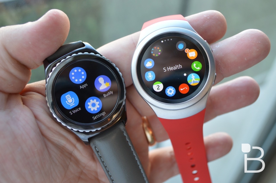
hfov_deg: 49.6
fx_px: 299
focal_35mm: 39
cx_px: 138
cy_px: 92
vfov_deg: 34.1
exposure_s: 1/50
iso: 400
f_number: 4.2
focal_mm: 26
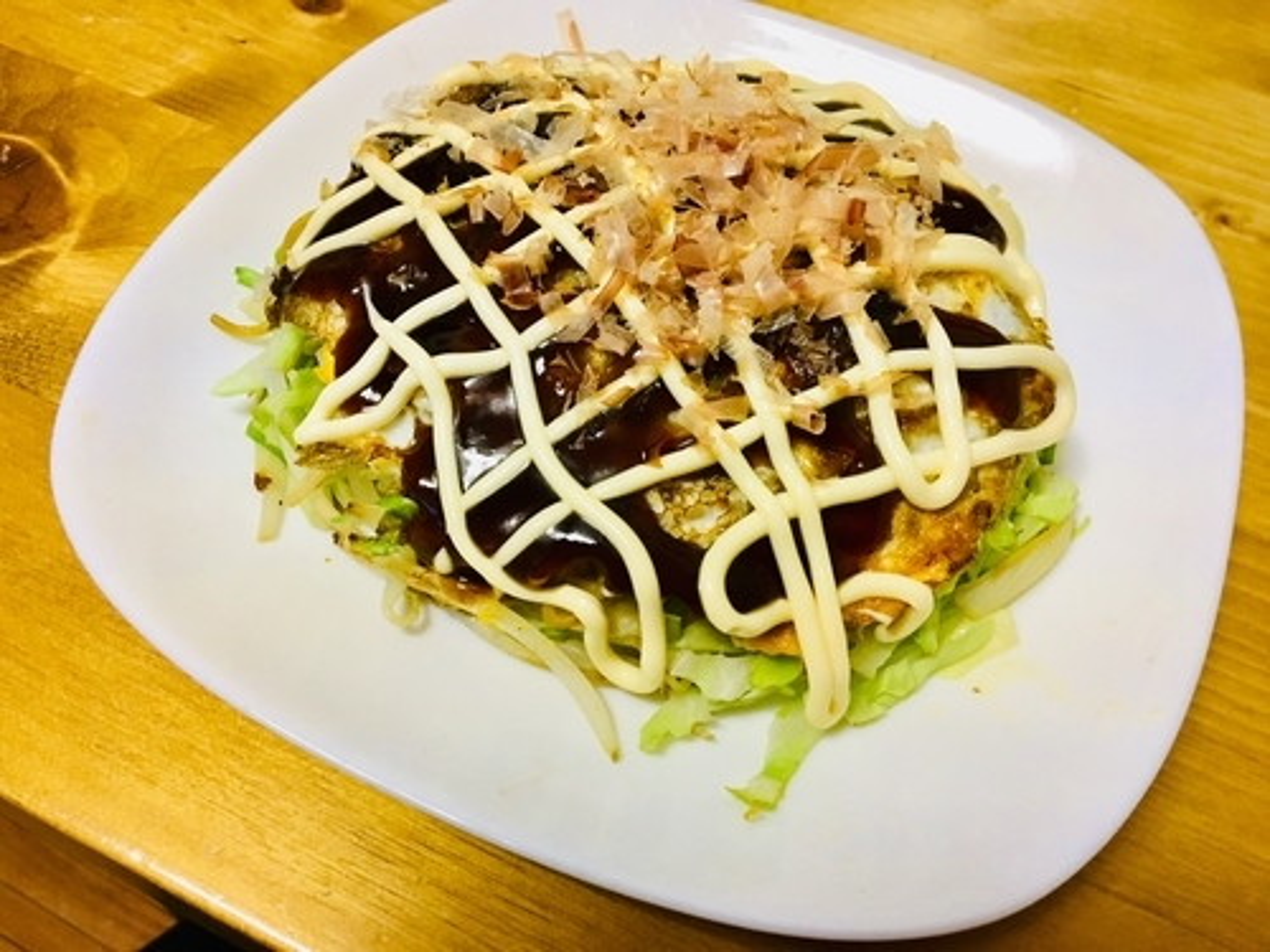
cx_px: 635
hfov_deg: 61.7
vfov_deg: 48.2
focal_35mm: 29
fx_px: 1064
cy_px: 476
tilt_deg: -56.7
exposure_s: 1/30
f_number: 2.2
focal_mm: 4.15
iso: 125
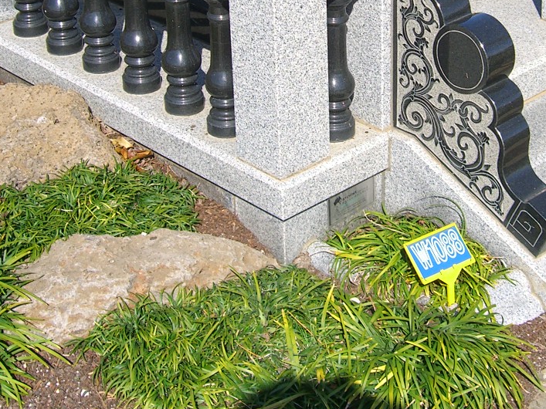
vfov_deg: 16.7
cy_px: -35
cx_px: 365
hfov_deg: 22.7
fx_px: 1356
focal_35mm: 86
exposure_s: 1/500
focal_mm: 7.9
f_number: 4
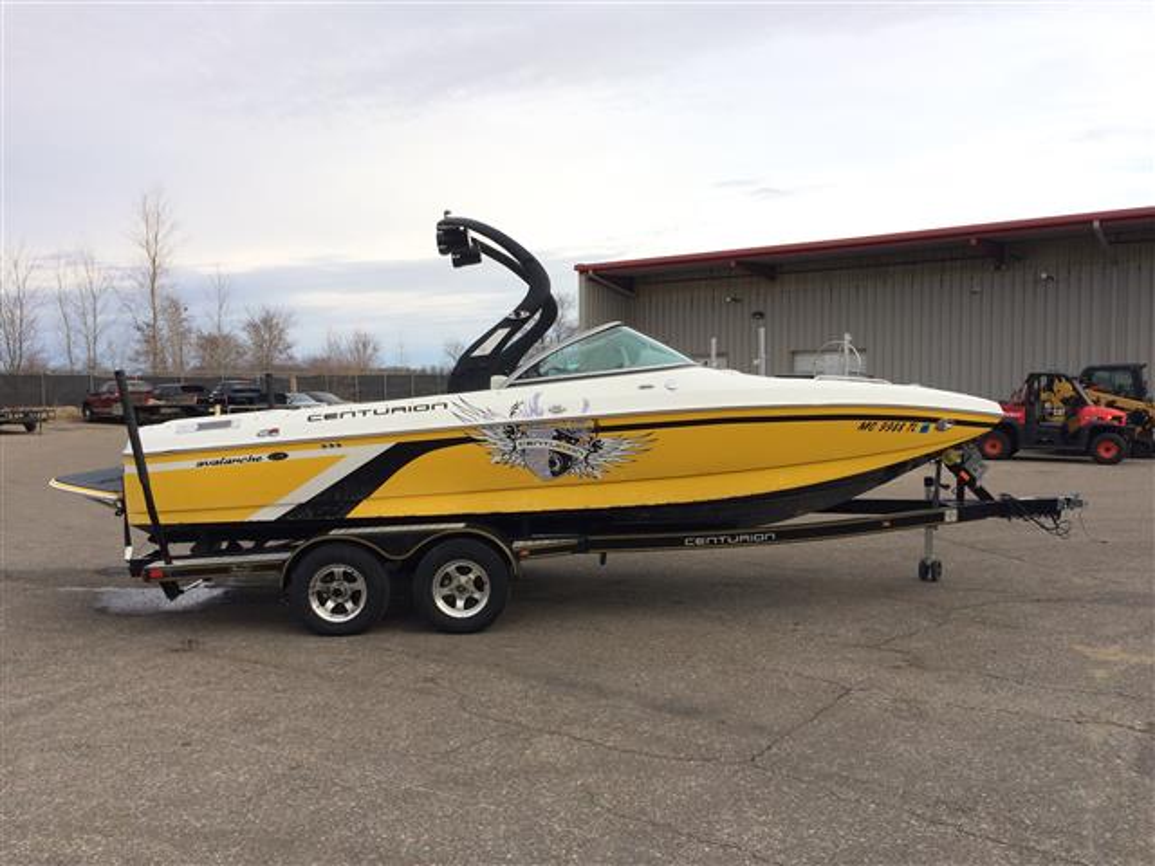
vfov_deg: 48.2
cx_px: 578
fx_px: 968
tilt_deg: -4.2
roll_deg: +1.8
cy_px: 433
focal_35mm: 29
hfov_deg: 61.7
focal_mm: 4.15
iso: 32
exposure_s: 1/933
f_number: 2.2
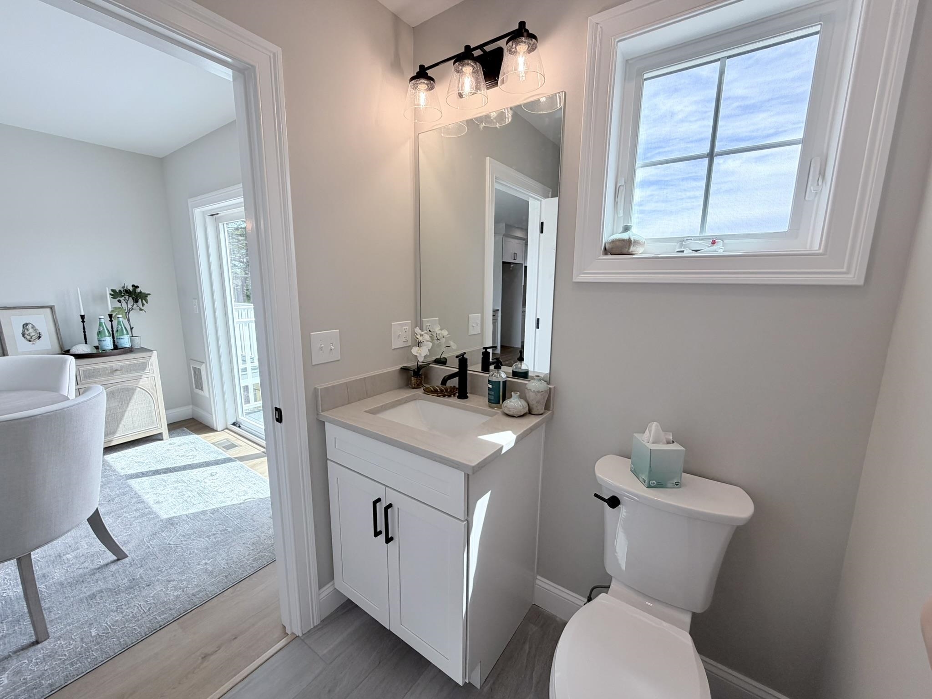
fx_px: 377
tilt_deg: -10.4
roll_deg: +0.1
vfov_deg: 85.7
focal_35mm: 14
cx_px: 466
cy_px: 350
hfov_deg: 102.1
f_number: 2.2
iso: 40
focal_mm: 2.22
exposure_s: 1/224
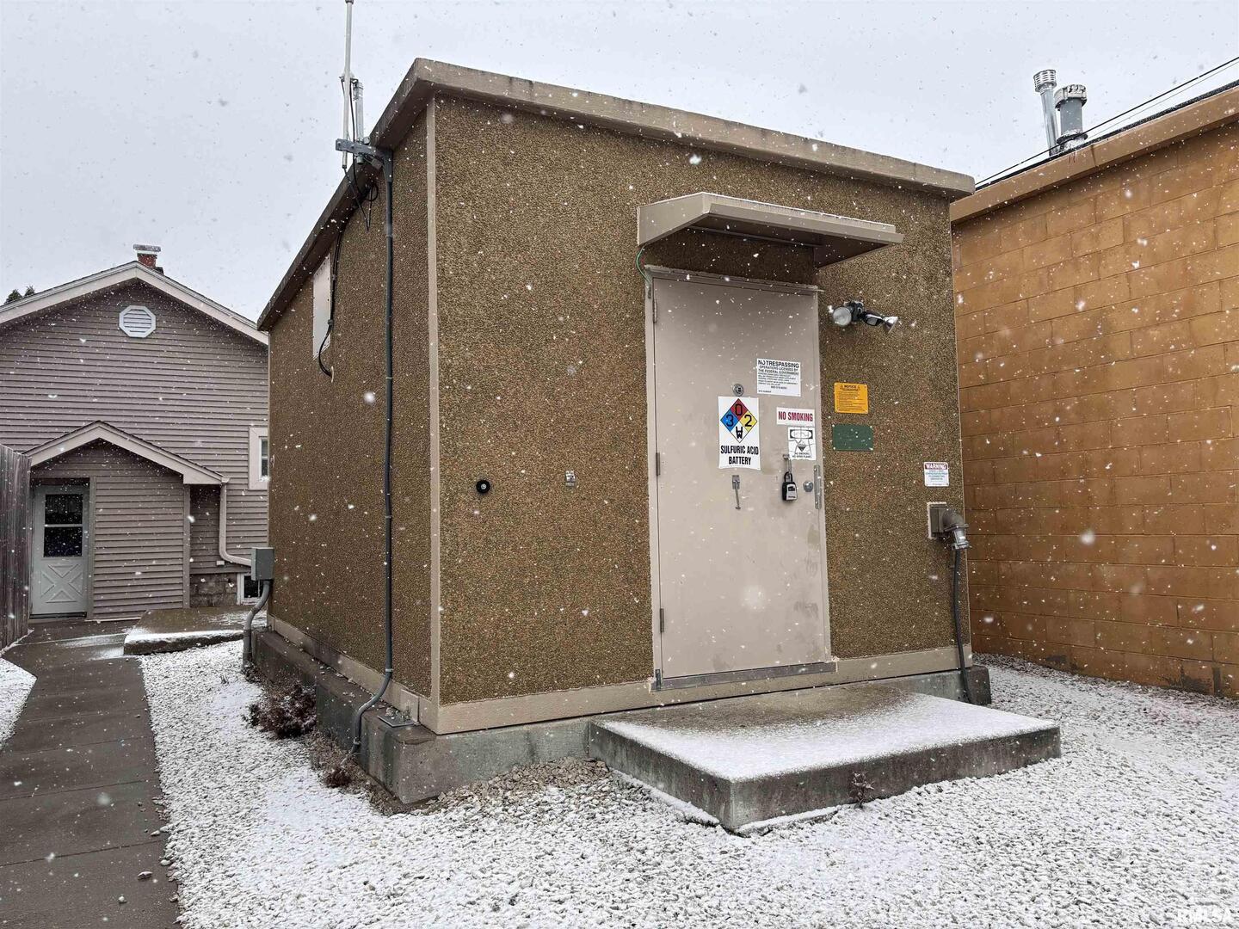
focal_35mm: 26
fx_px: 931
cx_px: 620
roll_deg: +0.4
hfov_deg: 67.3
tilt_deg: +2.9
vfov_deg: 53.1
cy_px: 464
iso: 50
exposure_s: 1/742
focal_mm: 5.96
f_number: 1.6
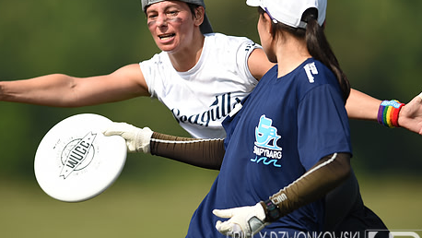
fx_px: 5933
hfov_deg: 4.1
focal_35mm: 530
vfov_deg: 2.3
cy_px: 99
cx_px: 168
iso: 100
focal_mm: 400
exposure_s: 1/2000
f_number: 2.8
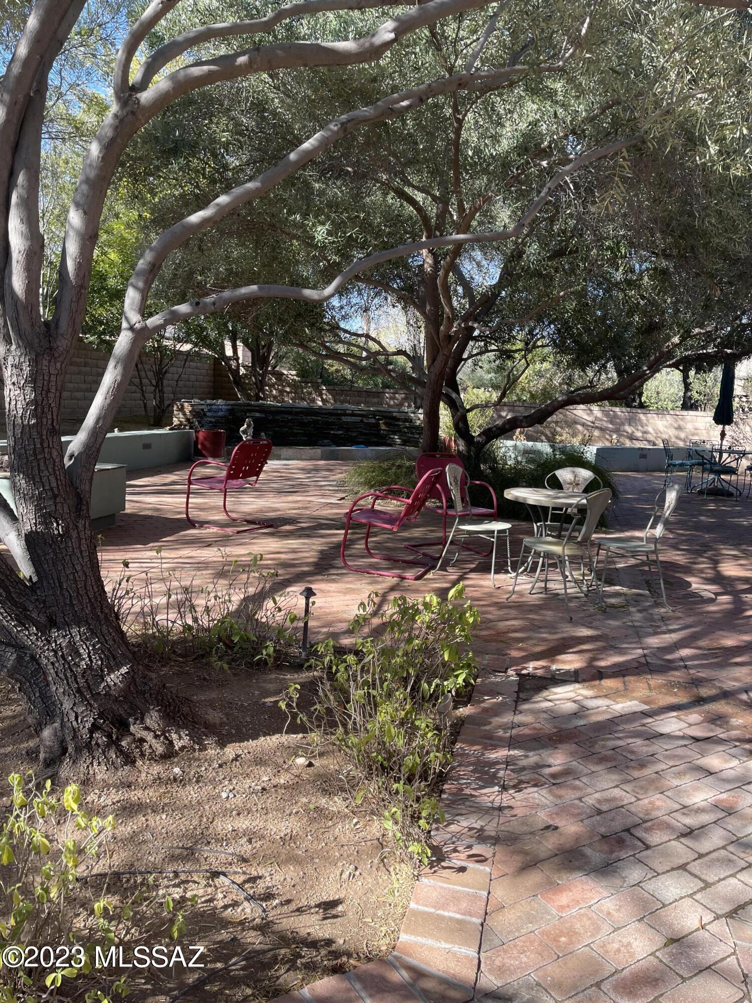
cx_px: 376
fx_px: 753
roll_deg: -3.0
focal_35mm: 26
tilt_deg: -8.8
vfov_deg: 67.3
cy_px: 502
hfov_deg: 53.1
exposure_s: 1/528
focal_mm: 5.1
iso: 32
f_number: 1.6
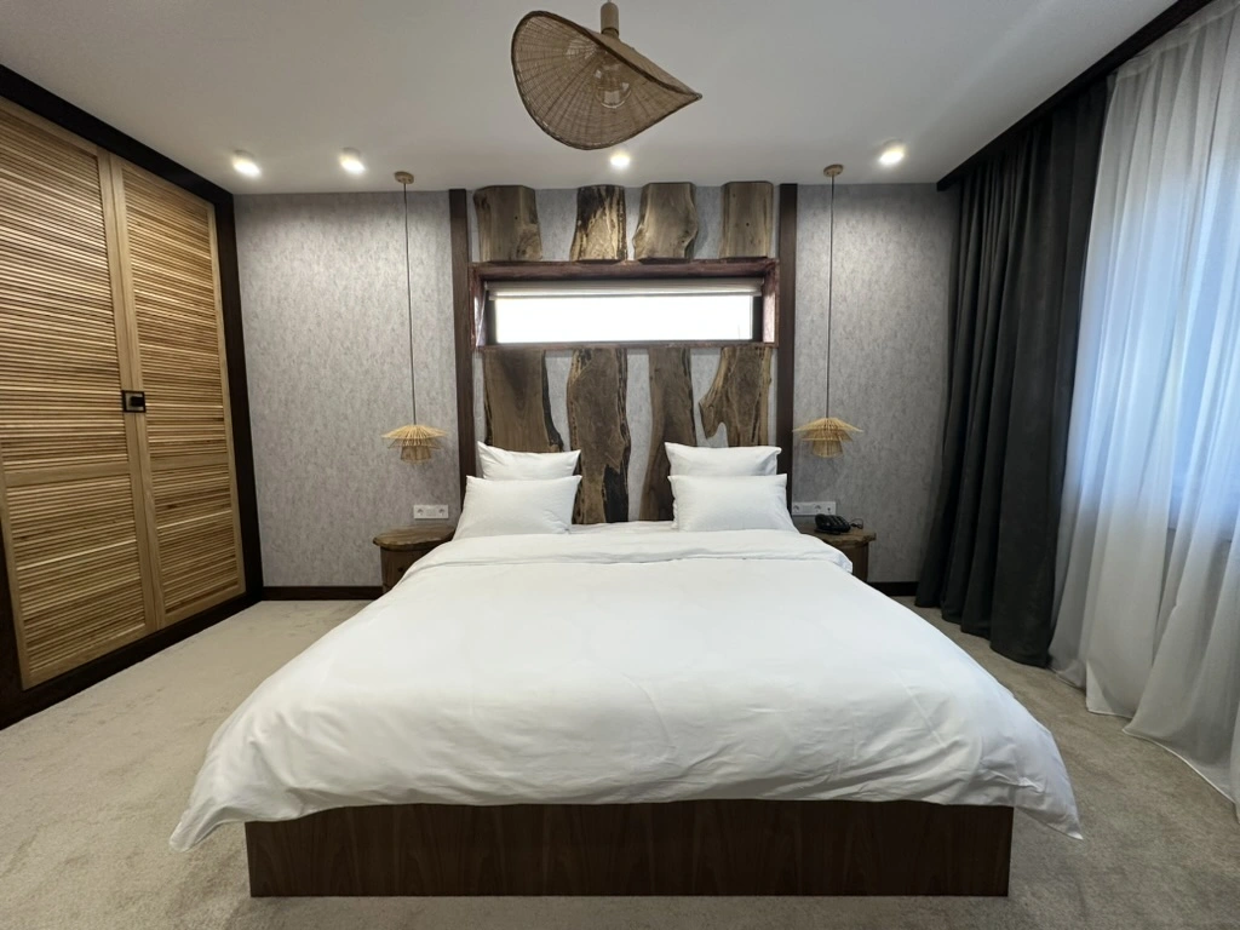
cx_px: 620
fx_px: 502
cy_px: 465
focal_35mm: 14
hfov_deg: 102.1
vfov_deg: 85.7
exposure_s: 1/99
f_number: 2.2
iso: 160
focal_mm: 2.22
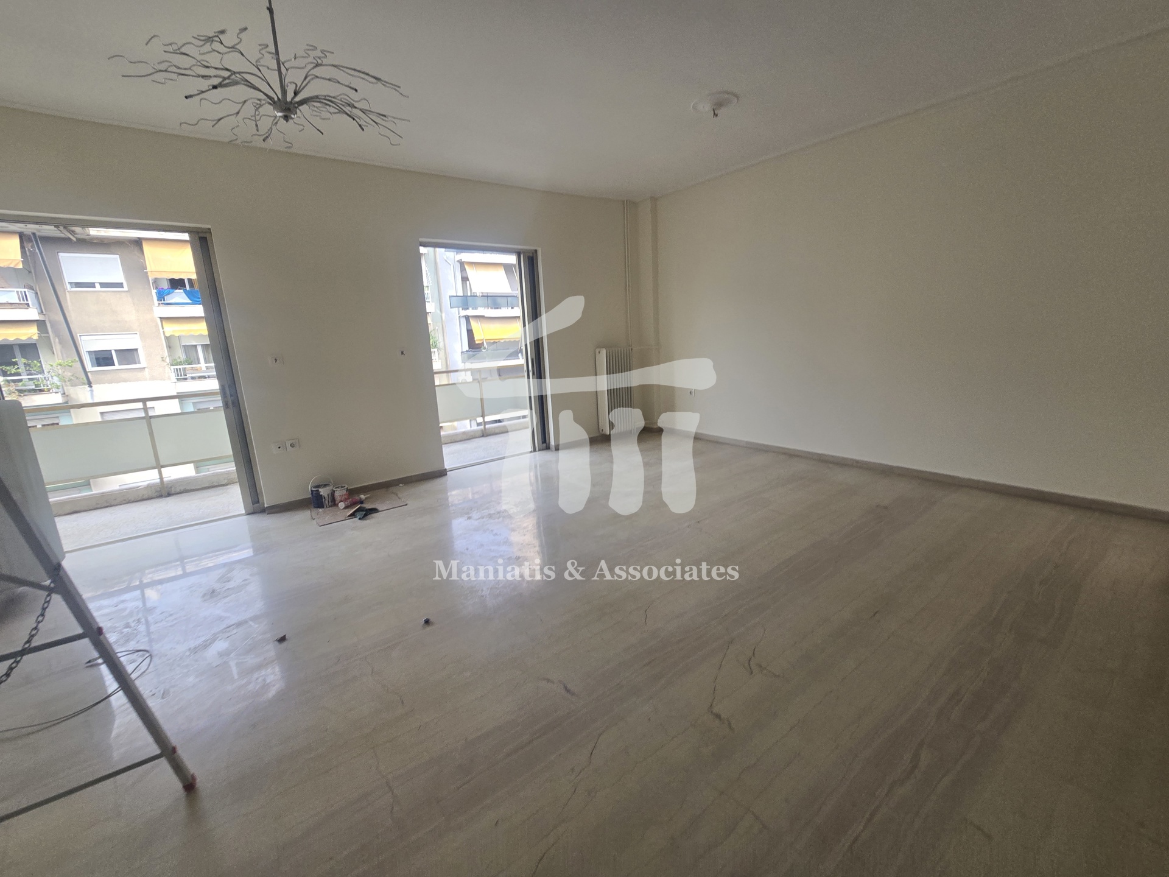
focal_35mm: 13
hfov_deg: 106.2
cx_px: 584
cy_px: 438
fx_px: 439
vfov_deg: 89.9
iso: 50
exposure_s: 1/277
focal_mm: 2.2
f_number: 2.2
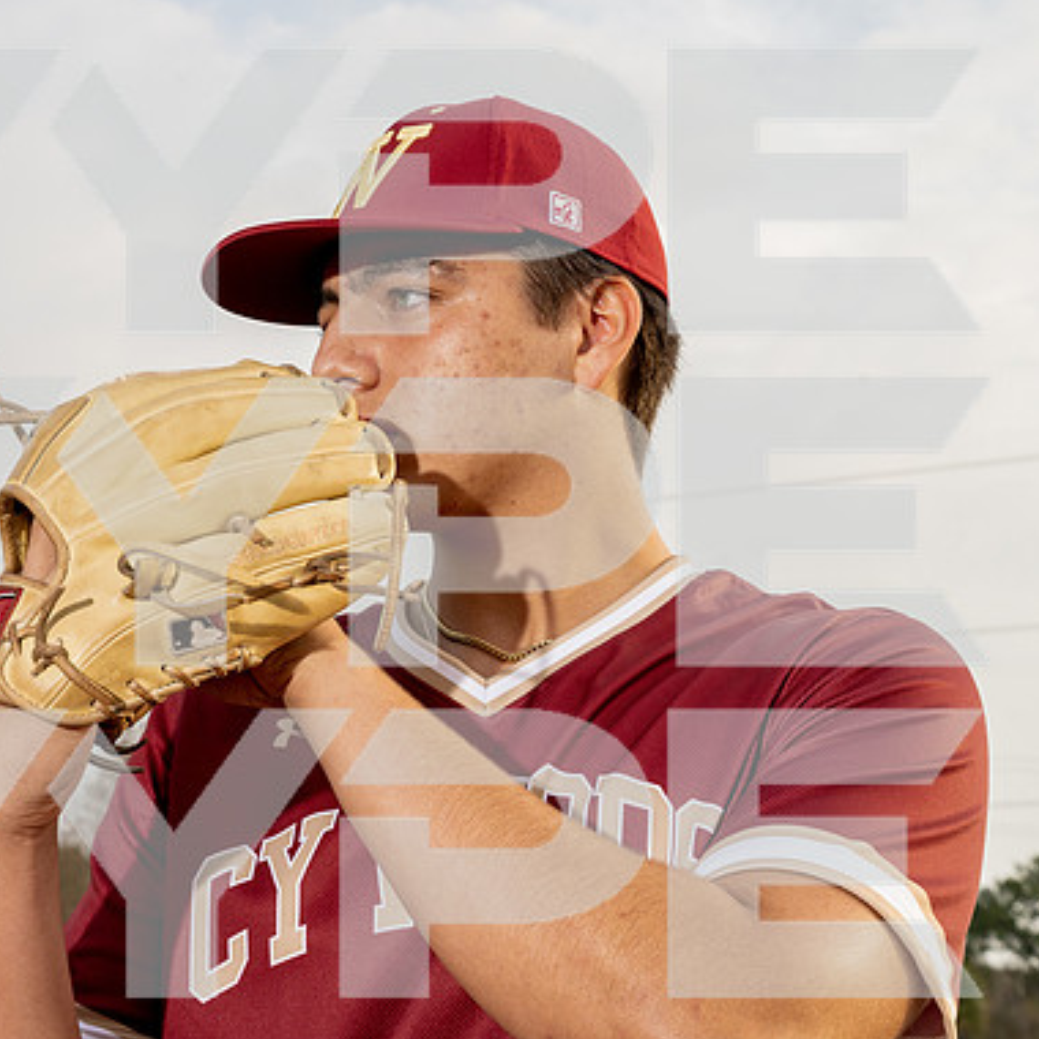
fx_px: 2377
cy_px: 524
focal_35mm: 70
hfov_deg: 24.5
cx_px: 295
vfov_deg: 24.7
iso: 250
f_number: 11
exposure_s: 1/250
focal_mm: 54
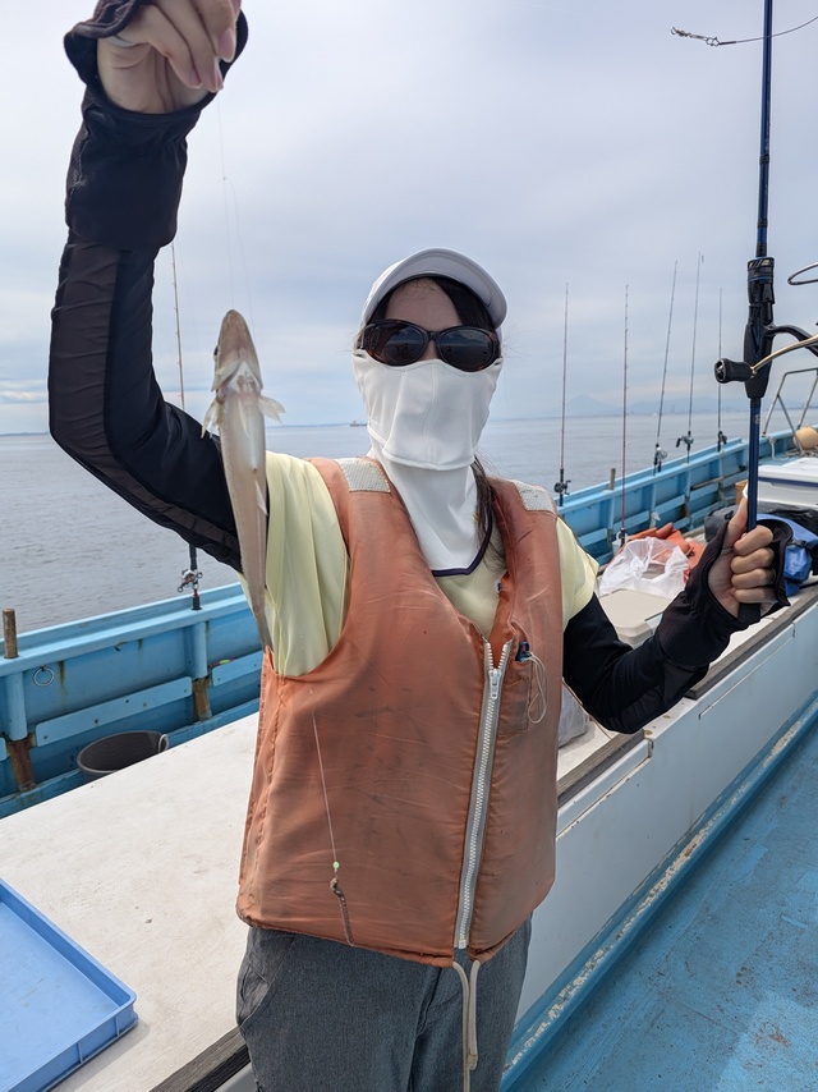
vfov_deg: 73.9
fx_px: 725
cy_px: 546
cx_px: 409
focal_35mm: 23
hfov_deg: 58.9
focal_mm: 5.28
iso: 15
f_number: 1.7
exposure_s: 1/893
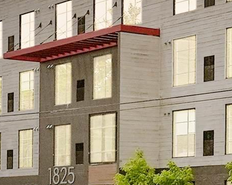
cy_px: -28
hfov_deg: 13.3
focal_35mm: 133
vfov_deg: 11.4
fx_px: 910
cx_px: 398
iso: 500
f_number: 11
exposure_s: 1/1600
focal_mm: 21.1
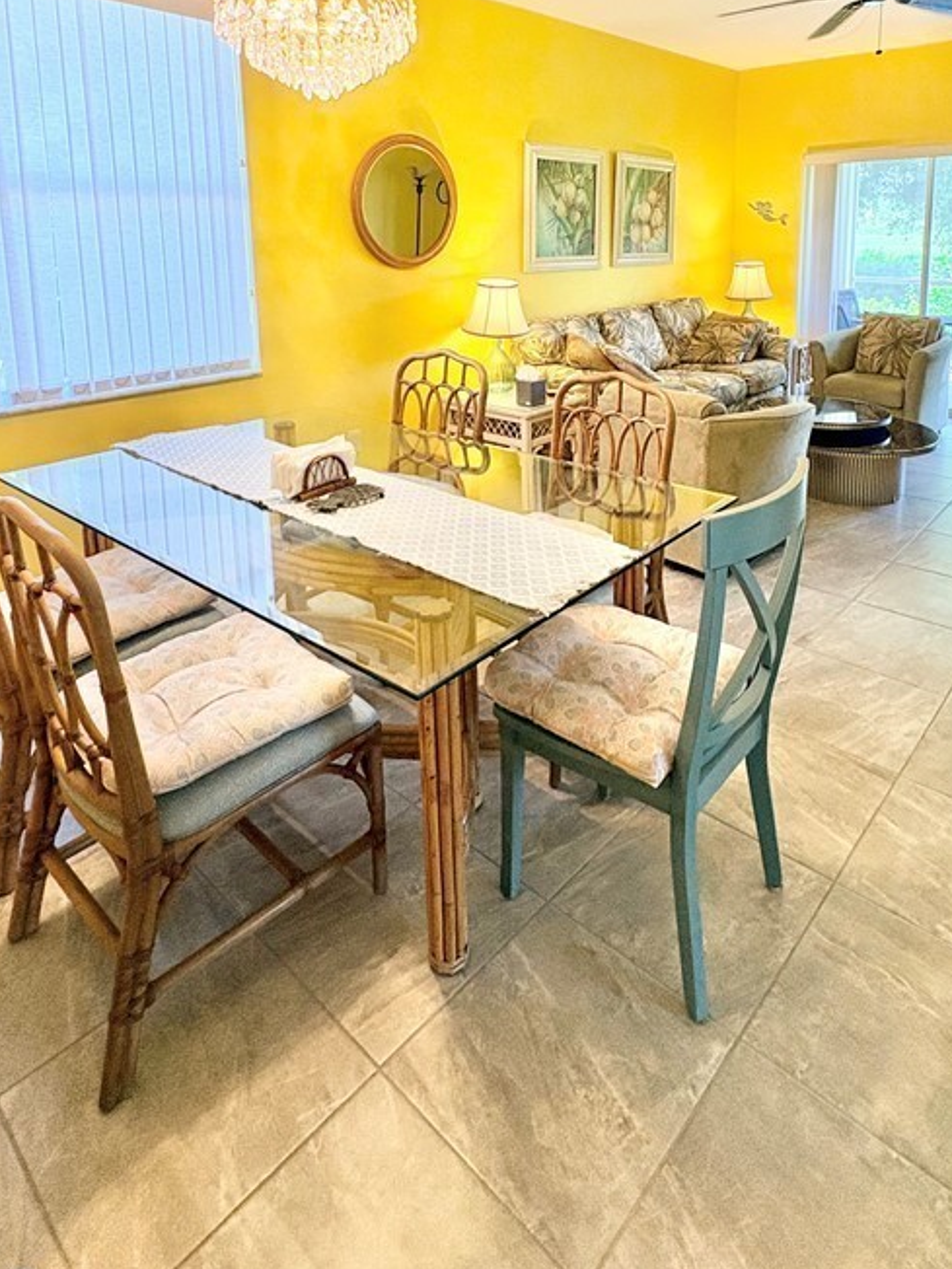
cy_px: 343
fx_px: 807
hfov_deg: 60.8
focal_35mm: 22
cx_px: 543
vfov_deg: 72.0
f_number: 2.2
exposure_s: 1/120
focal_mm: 2.22
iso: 320
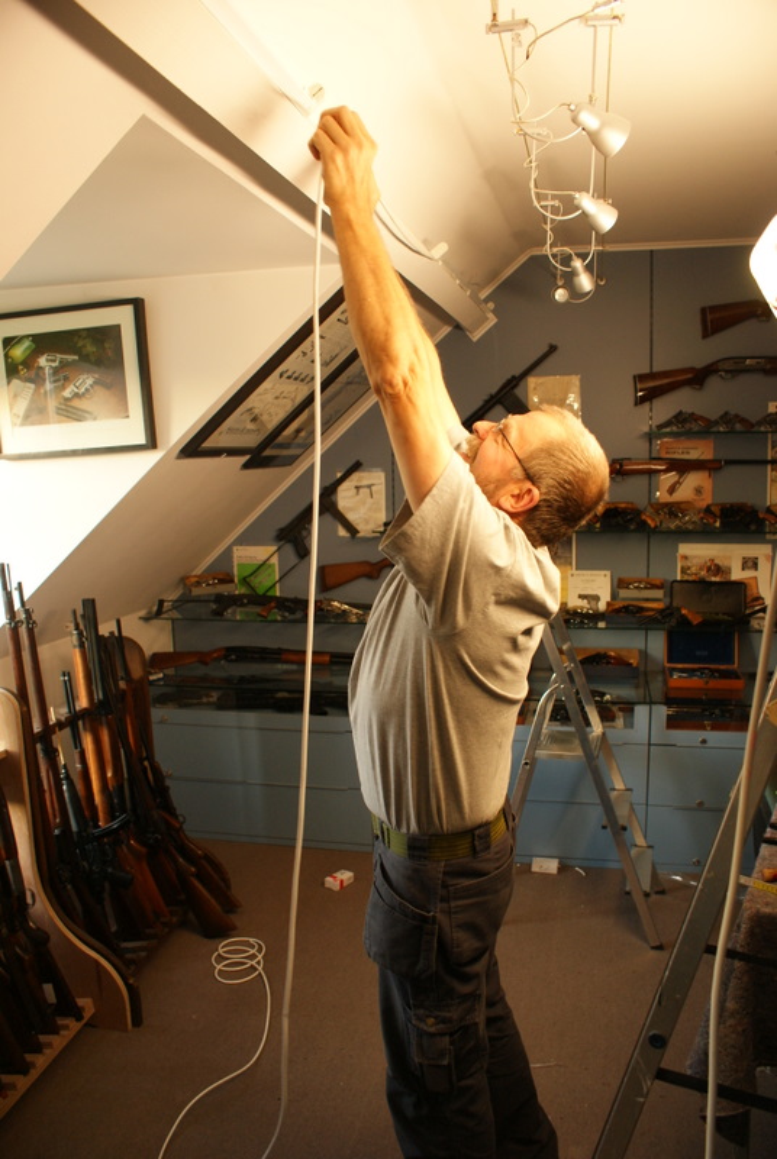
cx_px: 388
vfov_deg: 67.3
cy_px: 580
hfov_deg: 48.1
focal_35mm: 27
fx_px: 871
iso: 400
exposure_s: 1/30
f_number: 3.5
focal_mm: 18
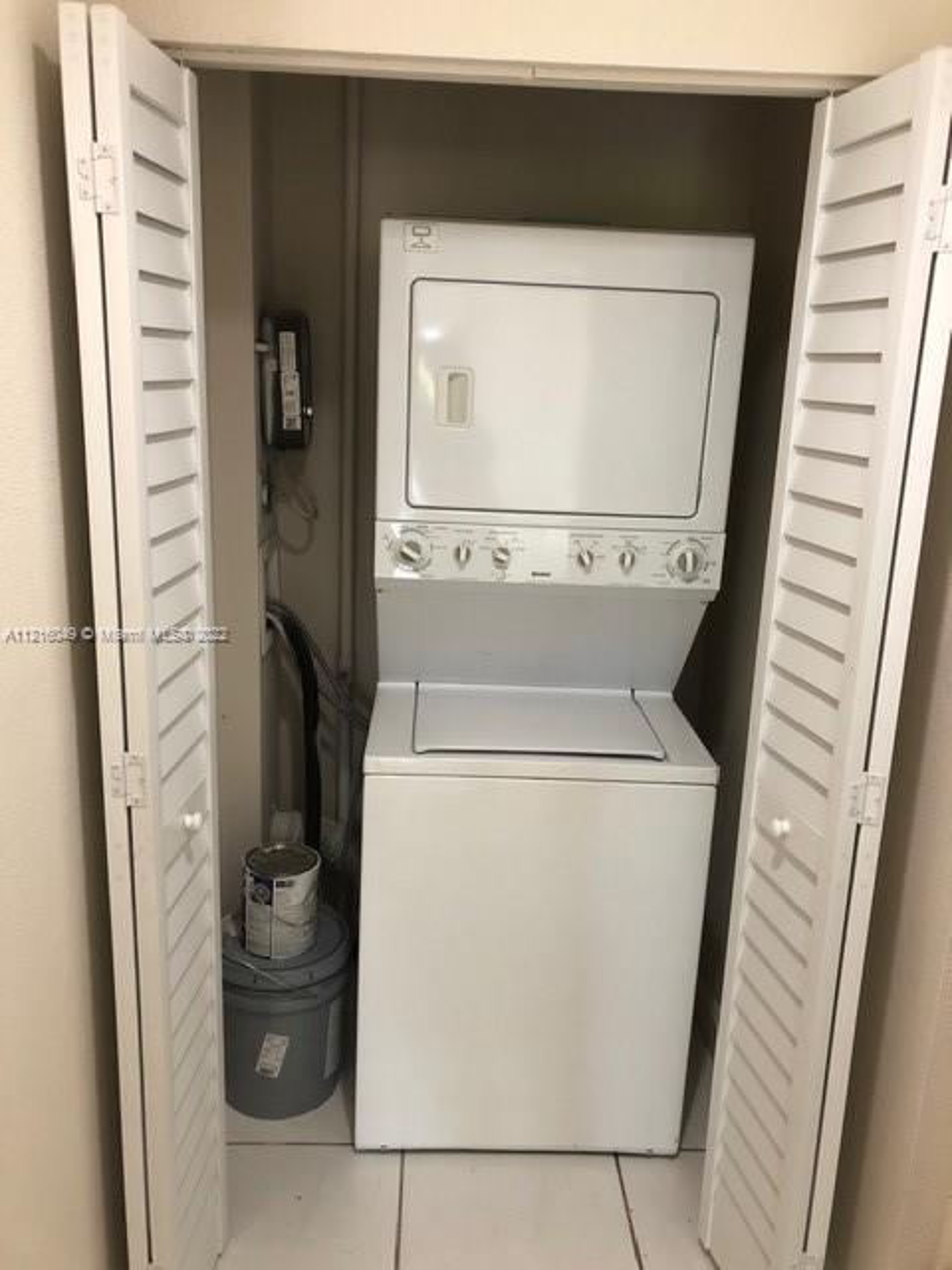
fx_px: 1027
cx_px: 476
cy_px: 635
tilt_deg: -13.8
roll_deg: -1.9
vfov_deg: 63.4
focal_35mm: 28
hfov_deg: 49.7
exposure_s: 1/15
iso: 50
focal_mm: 3.99
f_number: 1.8
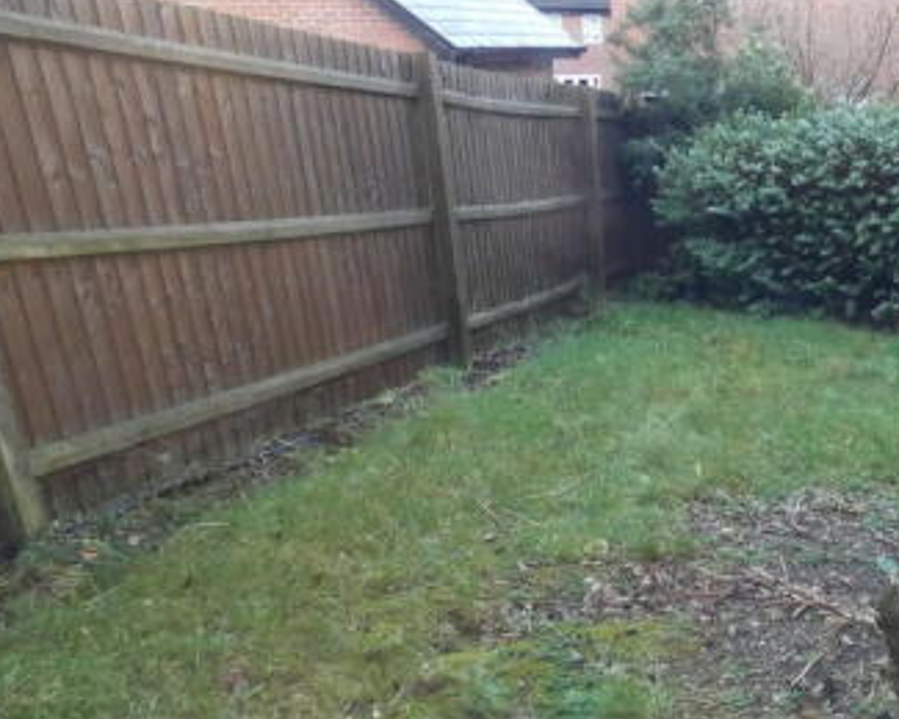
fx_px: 931
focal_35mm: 35
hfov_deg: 47.5
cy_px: 438
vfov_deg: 42.0
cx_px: 770
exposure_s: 1/60
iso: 640
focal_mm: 3.6
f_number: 2.8
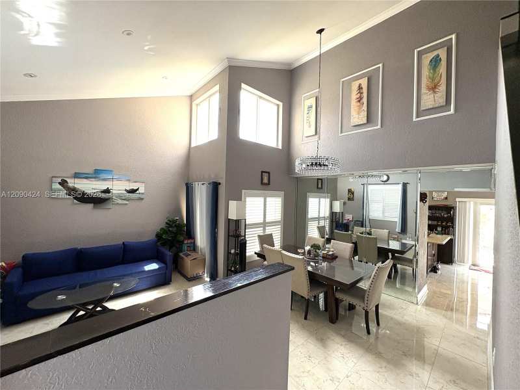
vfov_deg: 85.7
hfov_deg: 102.1
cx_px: 260
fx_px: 210
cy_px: 195
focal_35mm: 14
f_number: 2.2
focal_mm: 2.22
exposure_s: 1/99
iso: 125
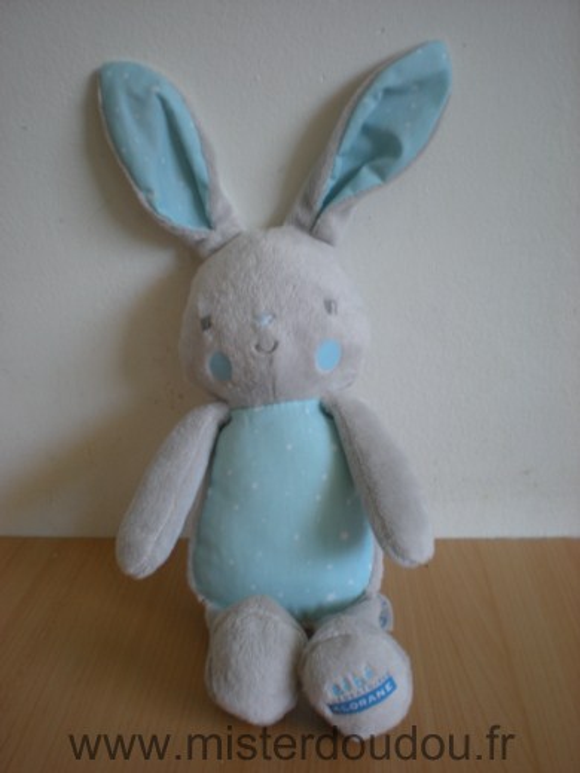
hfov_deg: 37.7
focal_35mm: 38
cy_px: 386
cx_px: 290
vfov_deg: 49.0
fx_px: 849
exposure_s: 1/29.8
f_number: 3.1
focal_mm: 6.3
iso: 64
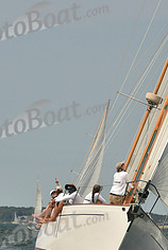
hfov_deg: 3.9
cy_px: 162
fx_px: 2485
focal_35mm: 356
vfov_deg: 5.8
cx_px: 165
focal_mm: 145
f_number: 6.3
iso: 320
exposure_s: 1/1250
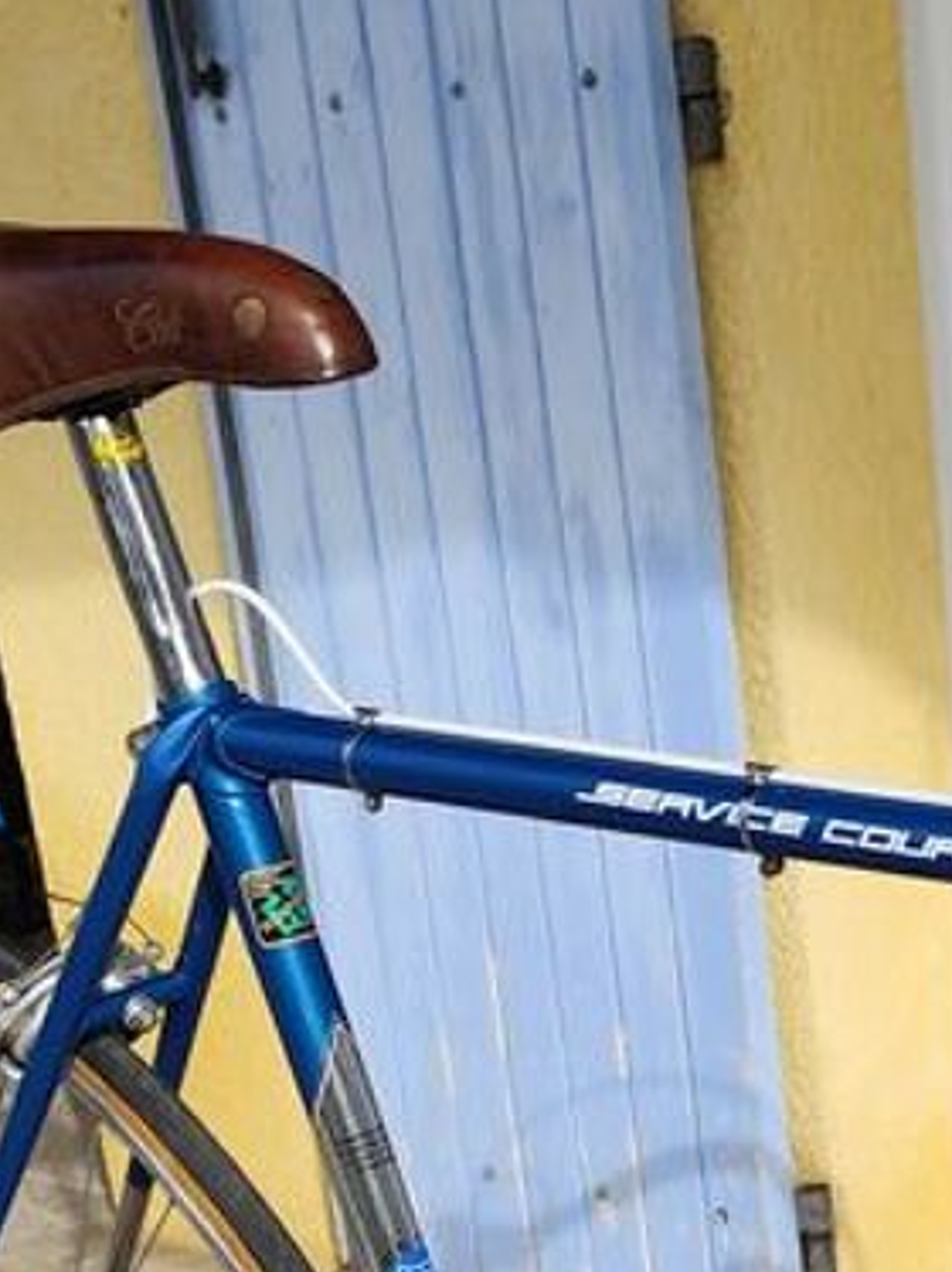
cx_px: 1095
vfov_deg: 22.8
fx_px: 3010
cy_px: 1315
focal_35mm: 82
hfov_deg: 17.3
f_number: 1.65
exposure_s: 1/577
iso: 50
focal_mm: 6.14
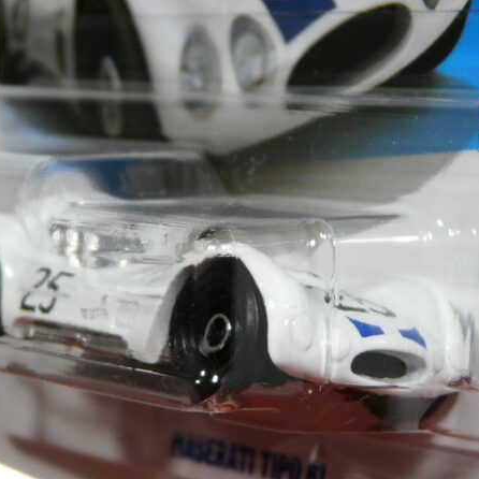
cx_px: 207
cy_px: 241
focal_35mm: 138
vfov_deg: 12.7
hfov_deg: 12.6
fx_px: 2160
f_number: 3.2
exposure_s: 1/50
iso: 100
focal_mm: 12
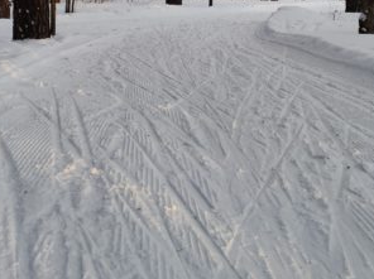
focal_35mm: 46
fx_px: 496
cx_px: 211
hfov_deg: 41.2
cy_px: -8
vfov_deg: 29.1
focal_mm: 4.74
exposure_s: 1/100
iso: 67
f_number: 1.79
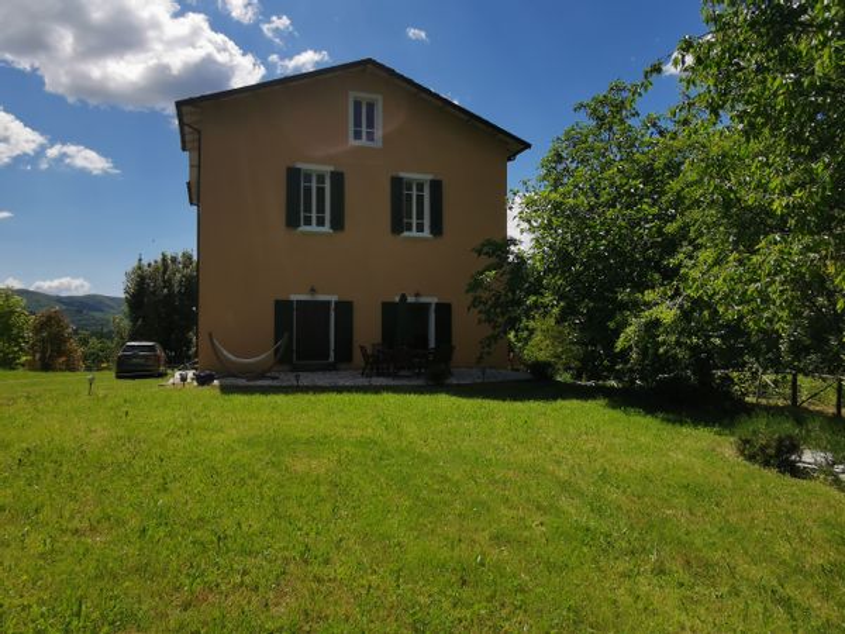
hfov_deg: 71.6
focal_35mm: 24
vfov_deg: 56.8
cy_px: 317
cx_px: 422
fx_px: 586
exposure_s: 1/2208
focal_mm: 2.35
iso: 50
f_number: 2.2
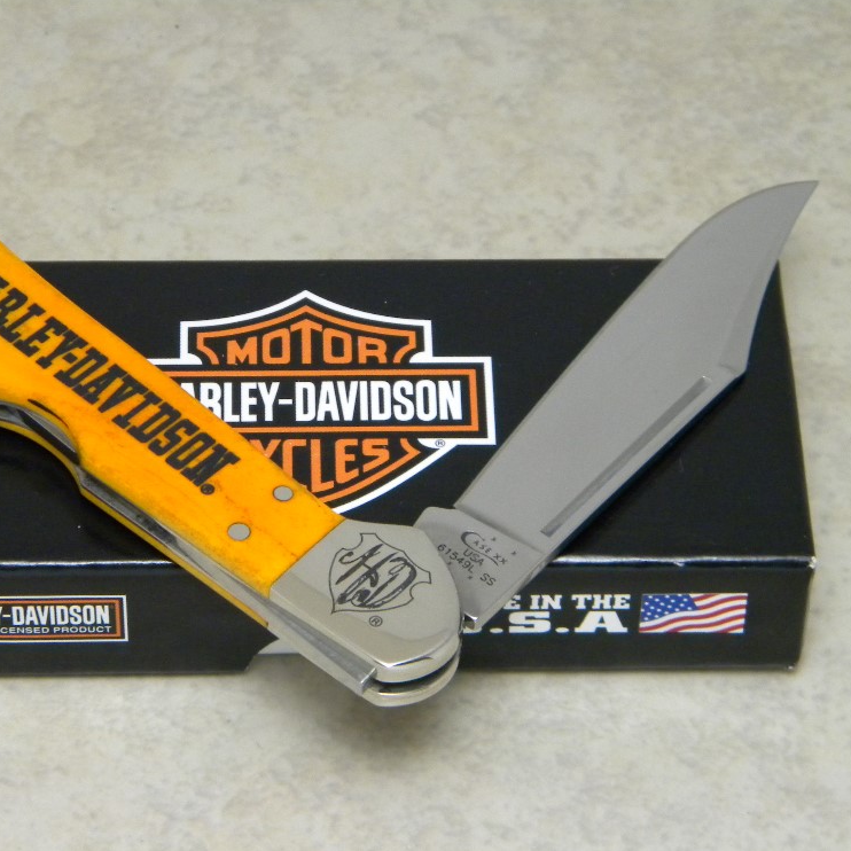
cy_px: 423
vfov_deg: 14.0
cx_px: 313
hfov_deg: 13.9
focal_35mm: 125
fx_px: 3477
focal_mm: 19
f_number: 4.7
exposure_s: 1/11.8
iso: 400
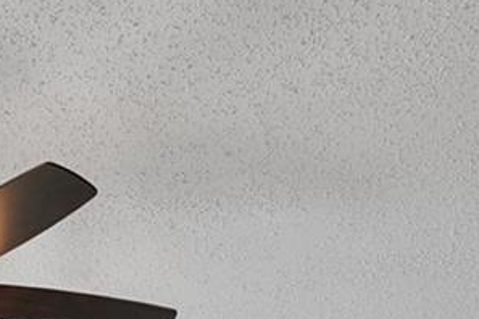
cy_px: 672
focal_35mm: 70
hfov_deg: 26.5
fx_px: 931
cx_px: -48
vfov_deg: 15.1
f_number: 7.1
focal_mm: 13
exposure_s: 1/10
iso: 400
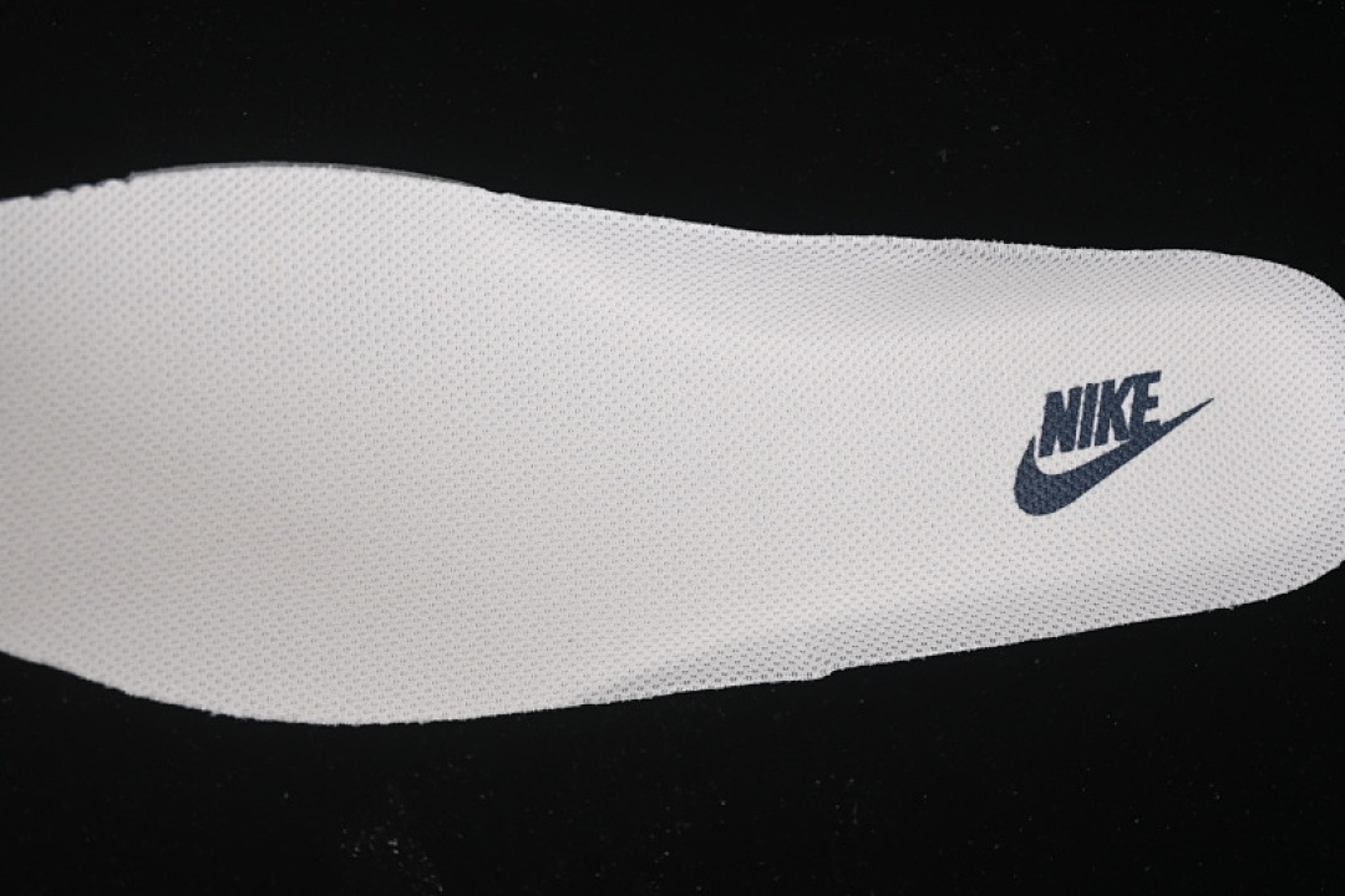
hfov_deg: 27.0
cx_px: 672
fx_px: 2802
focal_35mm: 75
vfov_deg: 18.2
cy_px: 448
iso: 160
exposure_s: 1/80
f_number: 7.1
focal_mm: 50
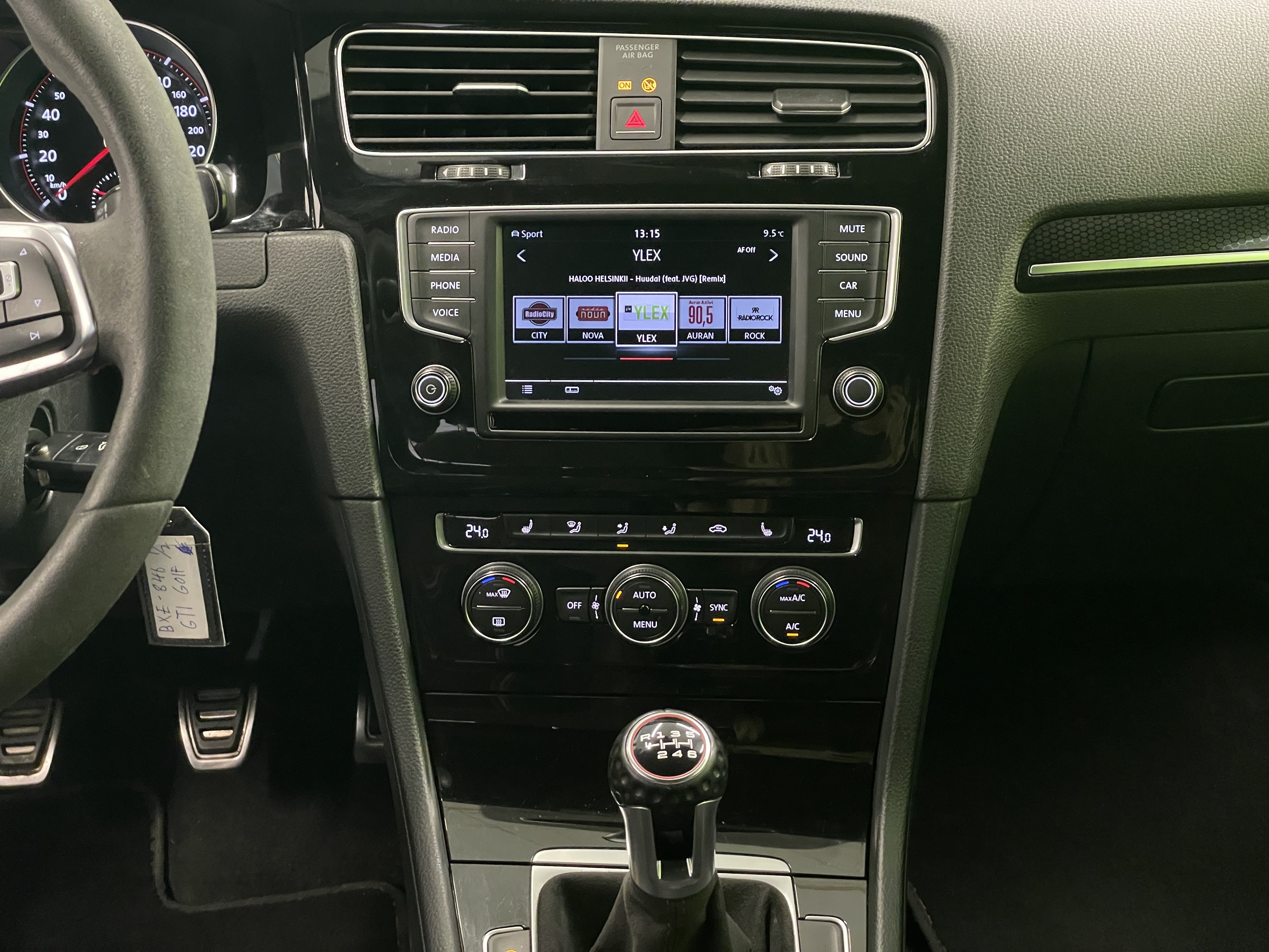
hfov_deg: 36.8
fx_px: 1906
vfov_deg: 28.0
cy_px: 476
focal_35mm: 52
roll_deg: +1.8
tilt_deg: -22.4
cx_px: 634
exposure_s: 1/33
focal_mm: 6
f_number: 2
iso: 800
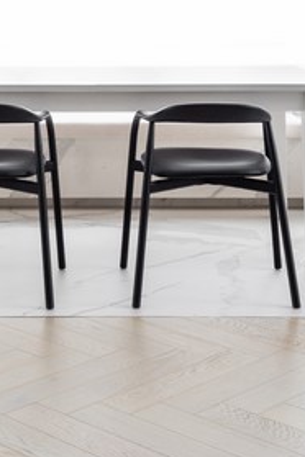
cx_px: 96
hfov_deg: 16.2
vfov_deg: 22.9
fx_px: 1067
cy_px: -31
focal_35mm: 84
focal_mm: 26
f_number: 9
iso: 200
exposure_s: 1/15
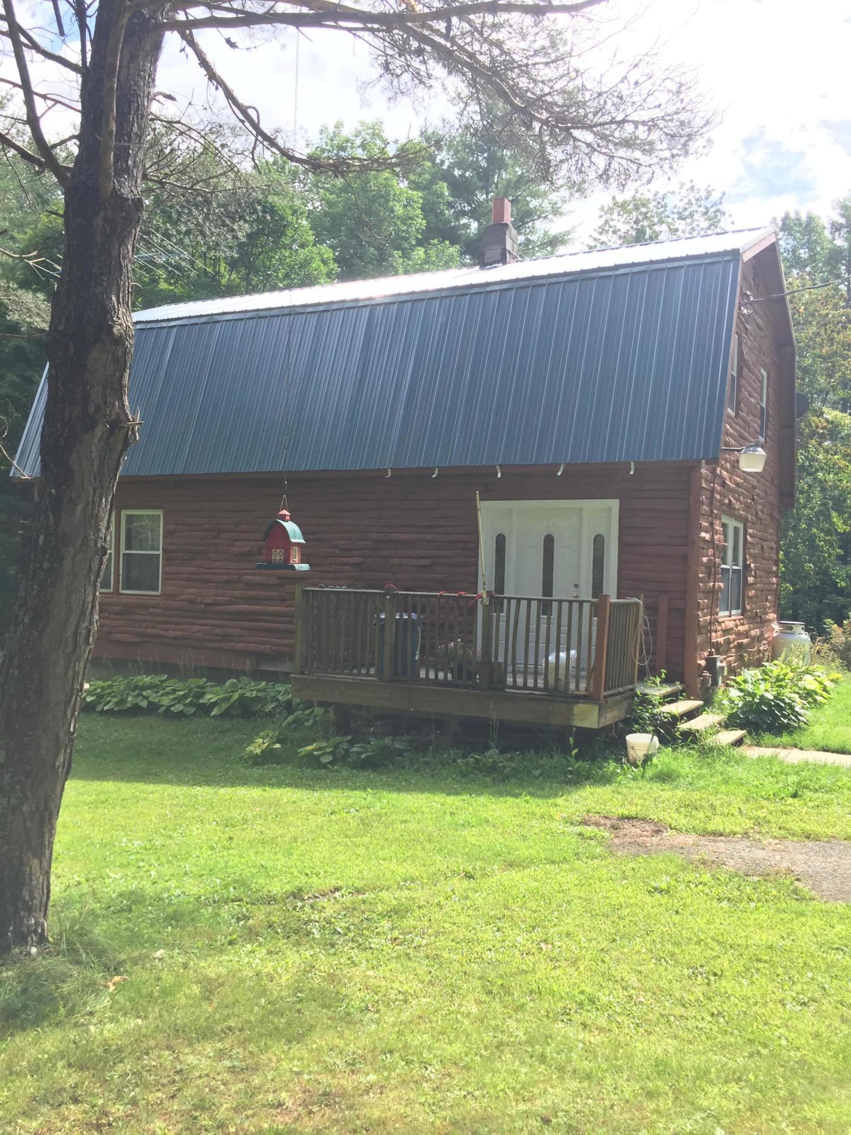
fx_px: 951
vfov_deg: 61.7
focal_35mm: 29
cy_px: 568
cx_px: 426
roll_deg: -0.5
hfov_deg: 48.2
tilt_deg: -0.5
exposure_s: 1/573
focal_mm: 4.15
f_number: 2.2
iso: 32
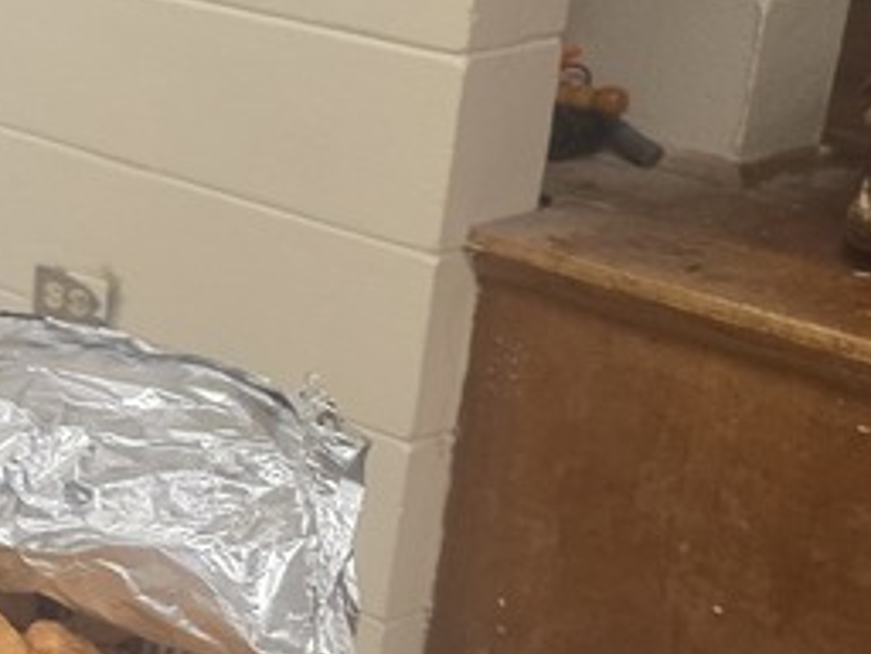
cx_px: -868
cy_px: 262
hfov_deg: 16.4
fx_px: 2315
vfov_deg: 16.1
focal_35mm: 92
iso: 320
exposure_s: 1/120
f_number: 1.7
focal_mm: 6.3
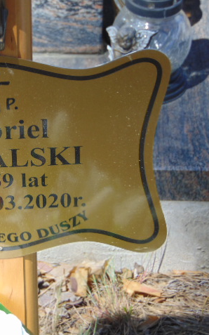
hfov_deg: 6.9
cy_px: 168
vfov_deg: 11.1
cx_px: 3
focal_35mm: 189
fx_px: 1723
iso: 80
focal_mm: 23.9
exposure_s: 1/400
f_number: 4
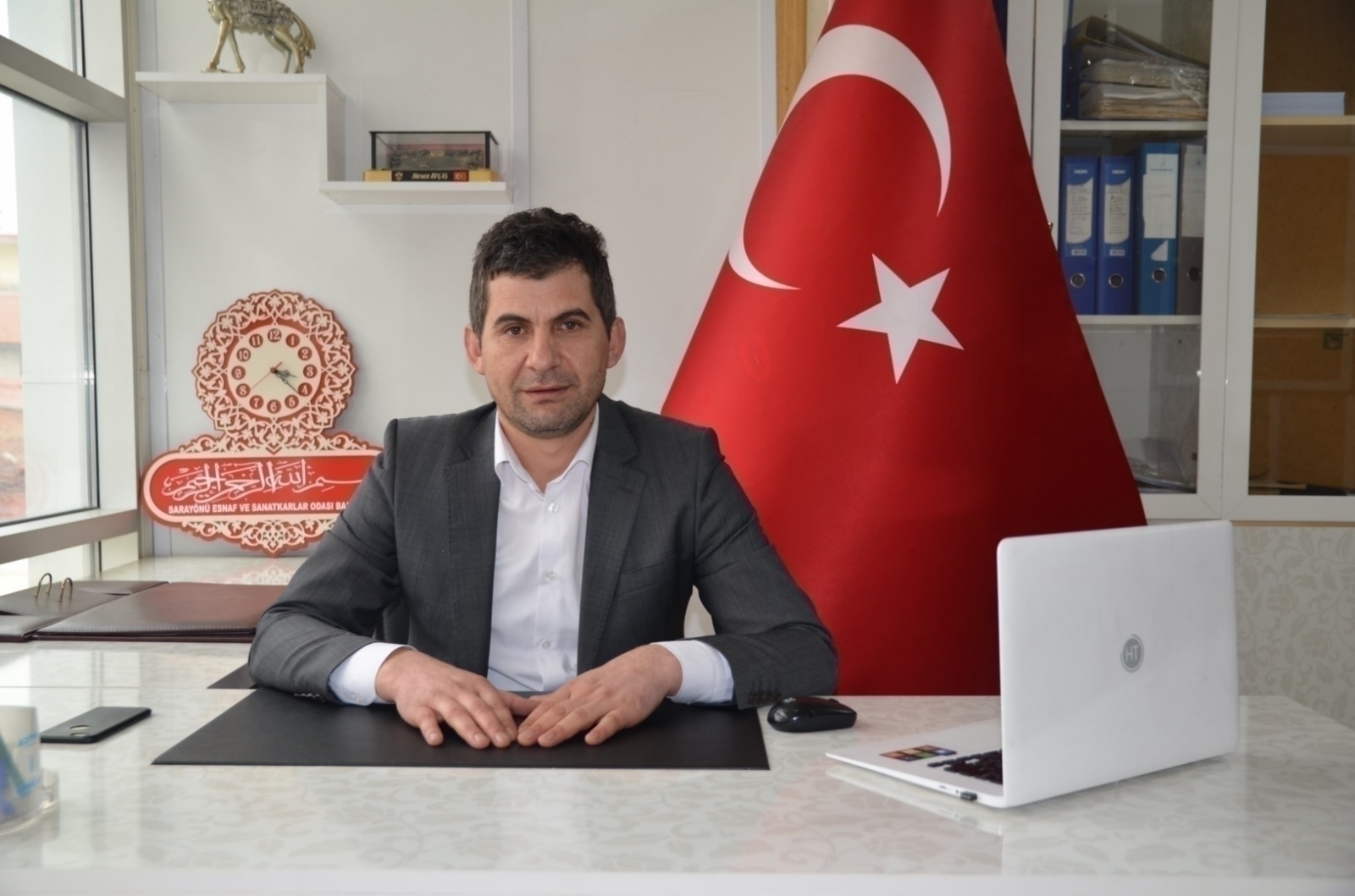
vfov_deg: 34.0
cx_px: 678
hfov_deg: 49.7
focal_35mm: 39
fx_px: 1465
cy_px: 448
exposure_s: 1/60
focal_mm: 26
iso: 320
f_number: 4
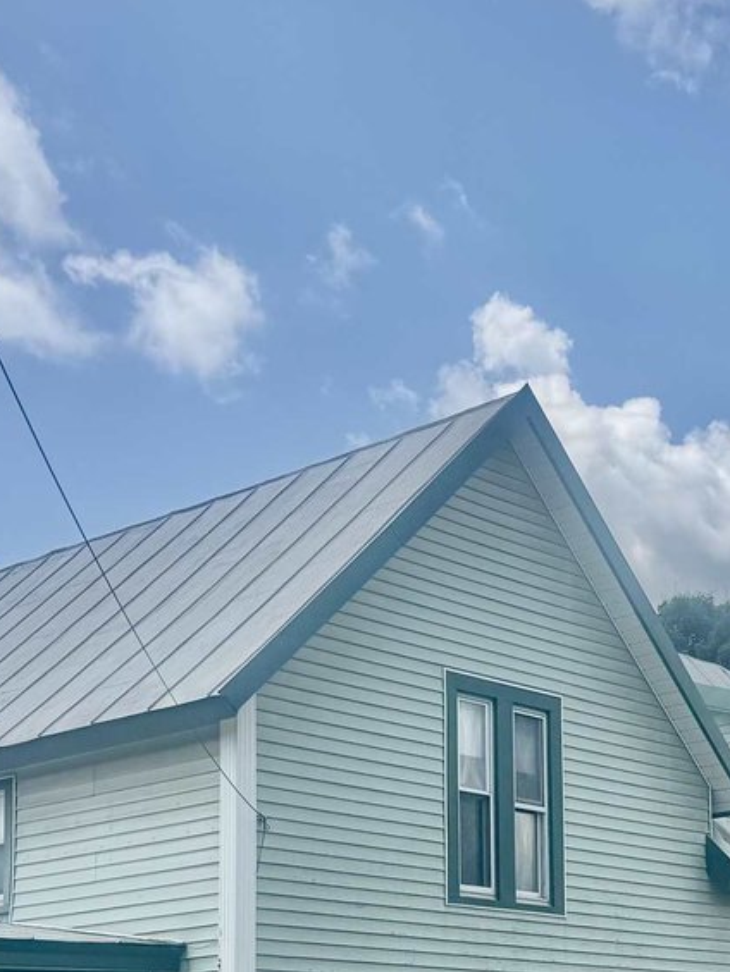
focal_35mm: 68
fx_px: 1911
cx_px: 692
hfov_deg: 21.0
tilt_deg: +7.5
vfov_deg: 27.4
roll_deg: +1.1
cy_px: 893
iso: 80
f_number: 1.78
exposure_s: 1/6410
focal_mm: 6.76
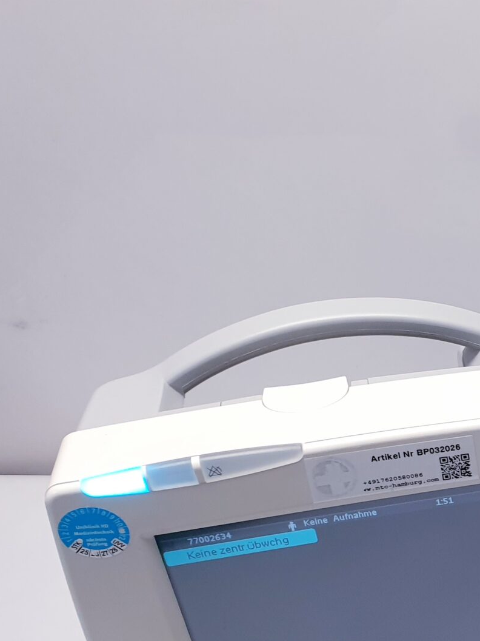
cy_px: 559
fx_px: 1165
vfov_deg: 29.6
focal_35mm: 63
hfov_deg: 19.8
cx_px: 744
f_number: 2.4
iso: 100
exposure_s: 1/100
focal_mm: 4.3
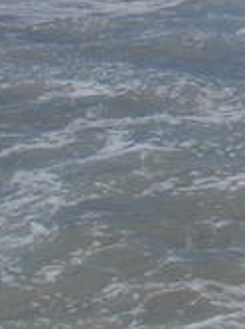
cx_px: 402
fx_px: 1192
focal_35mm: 126
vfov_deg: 15.1
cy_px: -77
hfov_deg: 11.1
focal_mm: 6.3
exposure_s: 1/500
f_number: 6.6
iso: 50
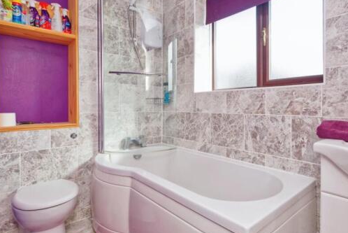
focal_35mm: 21
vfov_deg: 59.5
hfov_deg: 80.0
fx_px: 203
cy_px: 104
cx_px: 212
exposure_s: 1/80
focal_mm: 16
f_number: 9
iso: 400
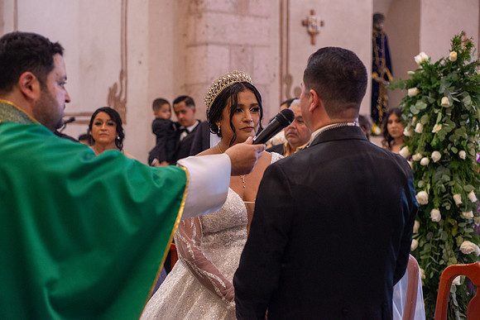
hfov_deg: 39.6
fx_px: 667
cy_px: 160
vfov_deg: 27.0
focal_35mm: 50
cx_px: 240
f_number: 2.8
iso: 2500
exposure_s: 1/125
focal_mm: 50
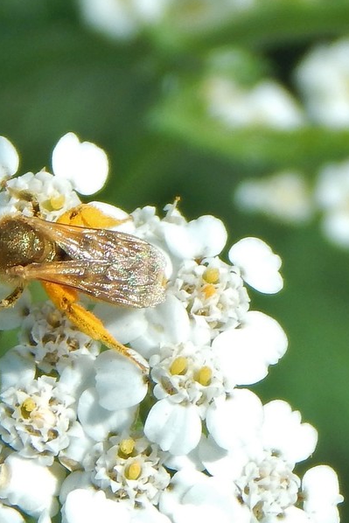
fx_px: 3924
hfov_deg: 5.1
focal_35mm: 270
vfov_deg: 7.6
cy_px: 271
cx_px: 48
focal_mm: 32.8
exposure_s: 1/400
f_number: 5.3
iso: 125
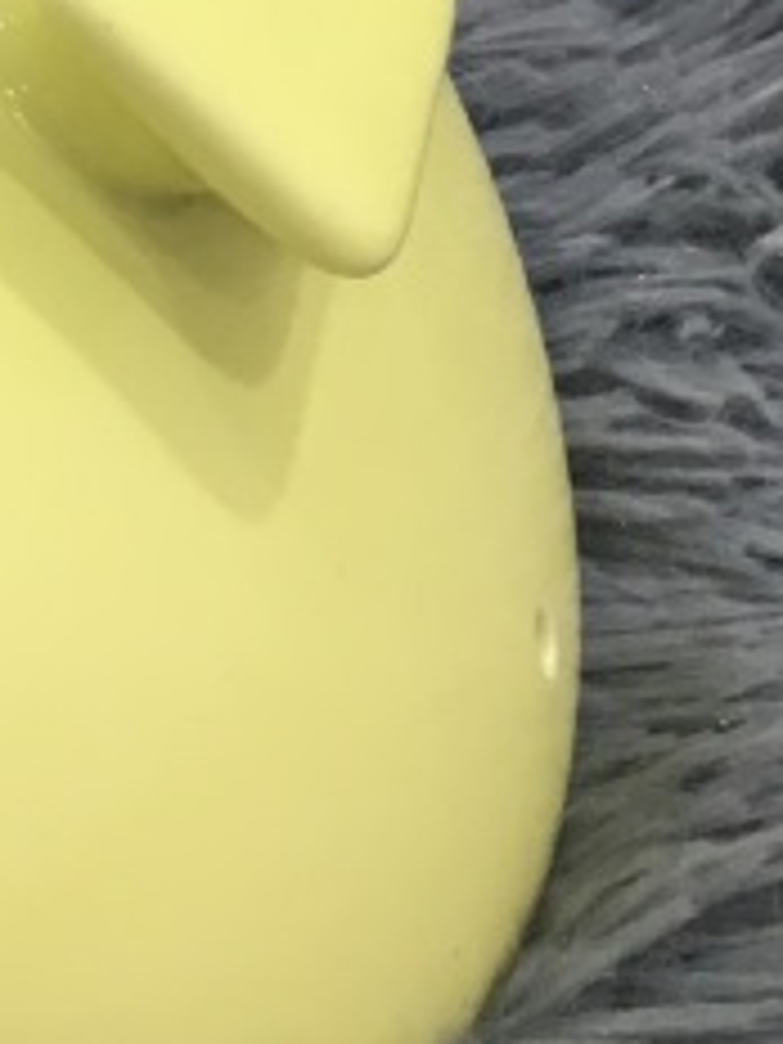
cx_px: -720
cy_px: -824
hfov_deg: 9.3
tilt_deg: -25.6
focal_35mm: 150
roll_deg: -0.9
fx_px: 4524
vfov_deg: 12.1
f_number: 2.2
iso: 100
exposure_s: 1/33
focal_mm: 4.15
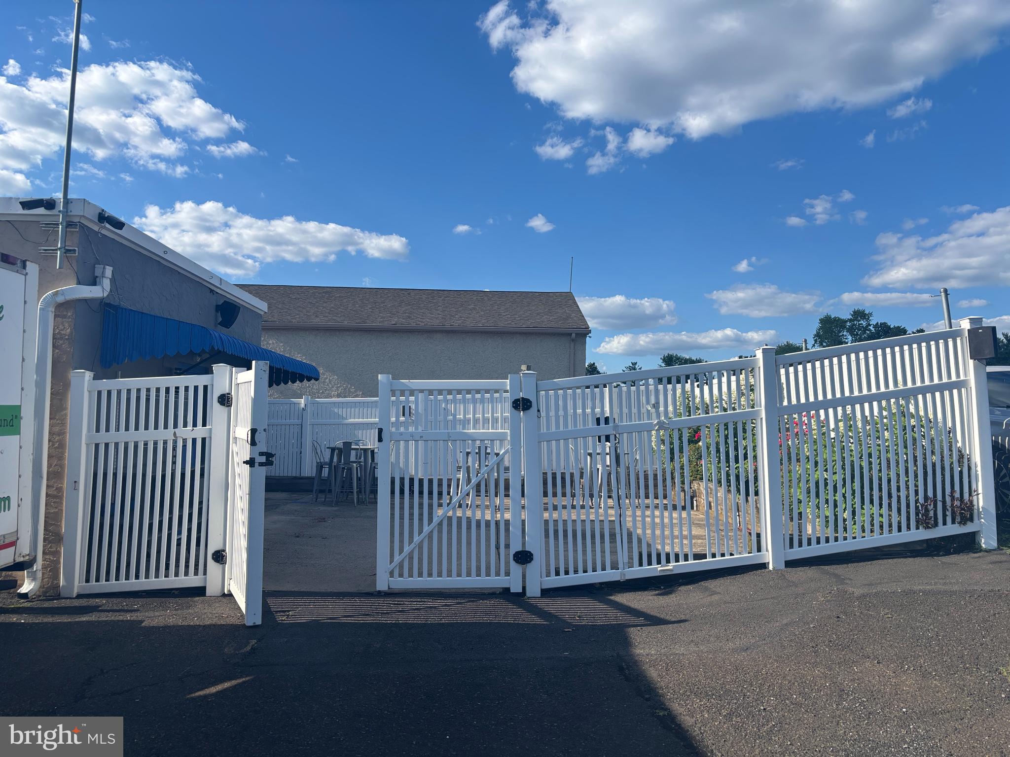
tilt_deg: +3.7
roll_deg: -1.5
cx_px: 505
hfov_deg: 67.3
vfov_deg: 53.1
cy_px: 378
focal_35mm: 26
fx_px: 759
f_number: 1.6
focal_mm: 5.96
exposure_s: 1/3021
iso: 50
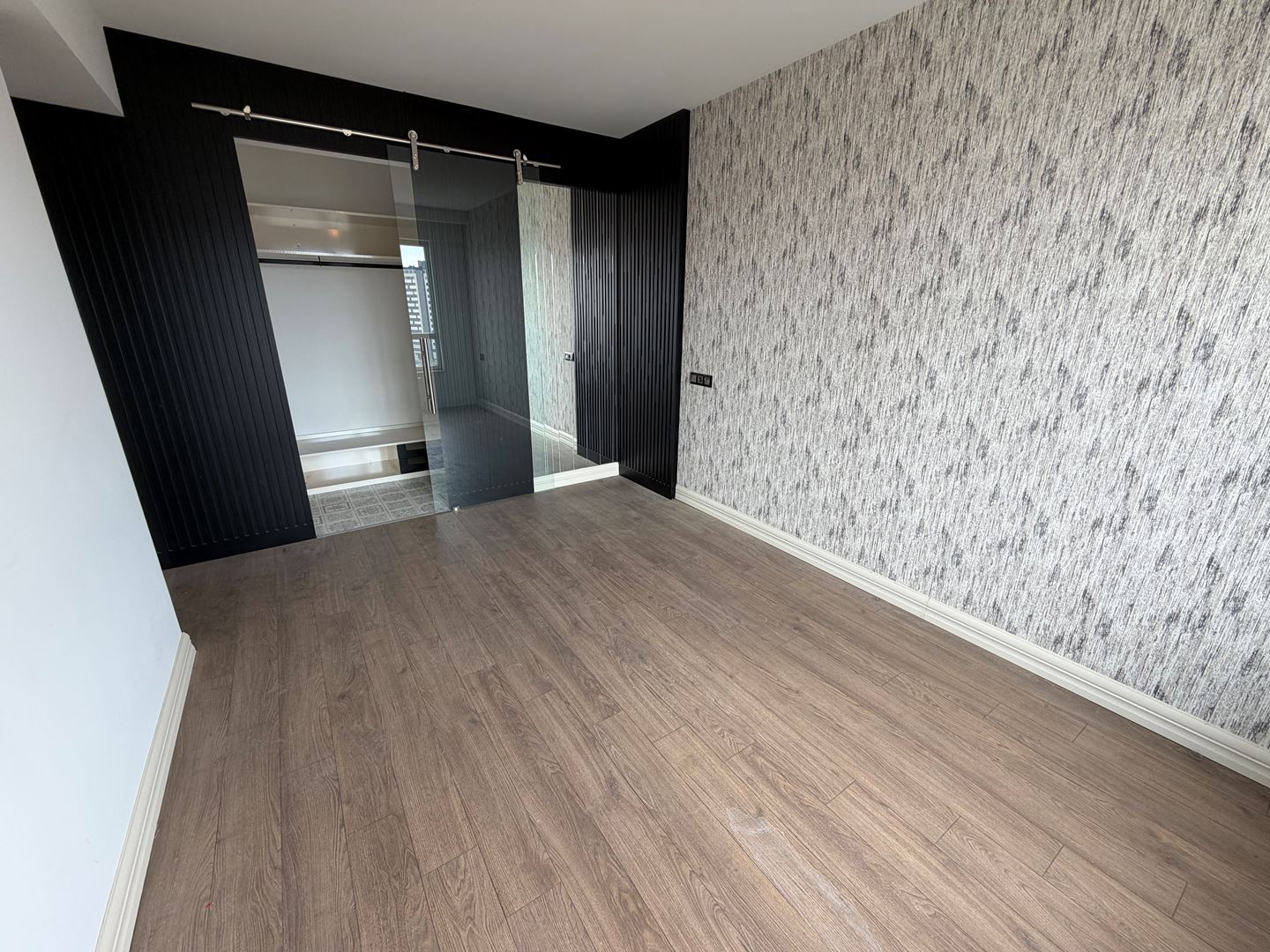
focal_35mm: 14
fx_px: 514
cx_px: 635
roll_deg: -0.4
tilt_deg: -19.1
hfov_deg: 102.1
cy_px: 476
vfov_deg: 85.7
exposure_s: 1/100
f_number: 2.2
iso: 80
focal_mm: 2.22
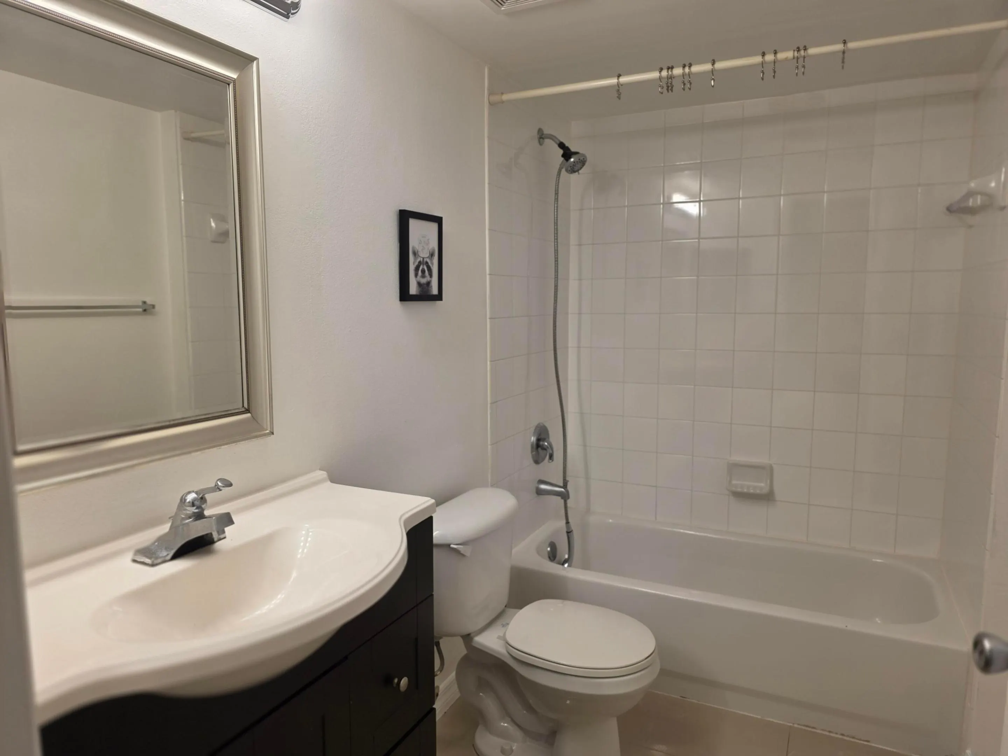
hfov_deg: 73.9
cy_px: 378
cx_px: 504
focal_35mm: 23
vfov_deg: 58.9
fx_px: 670
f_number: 1.7
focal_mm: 6.3
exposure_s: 1/120
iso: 64
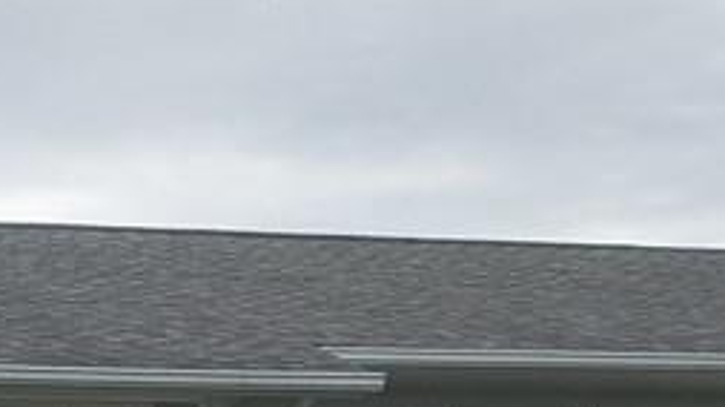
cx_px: -17
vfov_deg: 9.6
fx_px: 2286
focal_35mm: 119
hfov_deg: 17.6
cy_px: 748
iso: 59
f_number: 1.8
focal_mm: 4.44
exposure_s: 1/2933
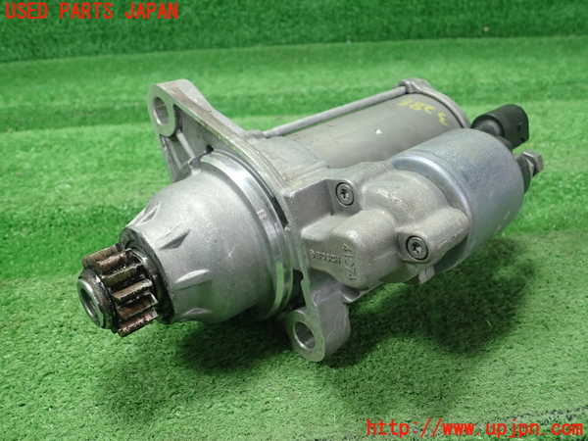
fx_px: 510
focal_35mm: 30
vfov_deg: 46.8
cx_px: 294
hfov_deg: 60.0
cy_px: 220
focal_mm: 5.5
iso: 400
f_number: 2.3
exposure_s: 1/125
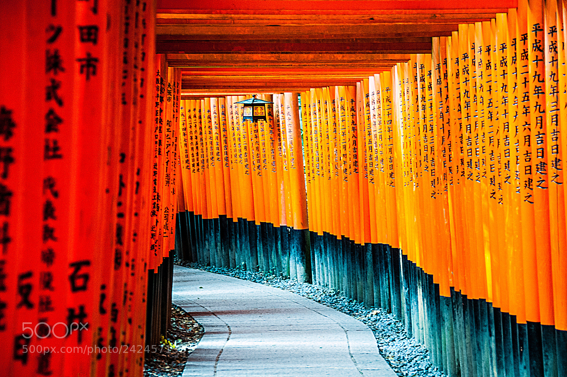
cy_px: 188
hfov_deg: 18.2
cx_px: 284
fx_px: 1770
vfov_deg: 12.1
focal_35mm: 112
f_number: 5
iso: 640
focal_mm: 75
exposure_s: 1/25
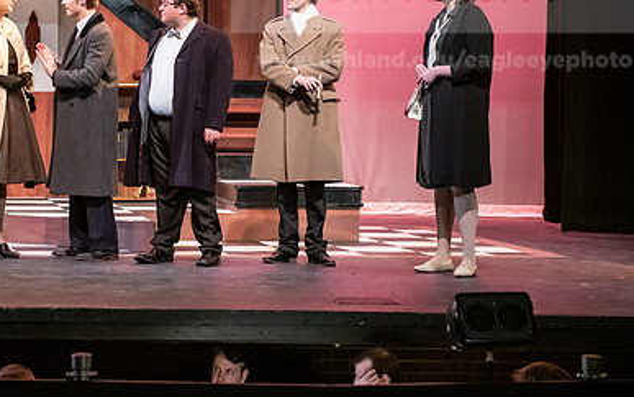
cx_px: 182
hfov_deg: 19.4
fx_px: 1849
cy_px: 94
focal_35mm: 107
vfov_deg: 12.2
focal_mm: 70
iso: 3200
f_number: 3.2
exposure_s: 1/200
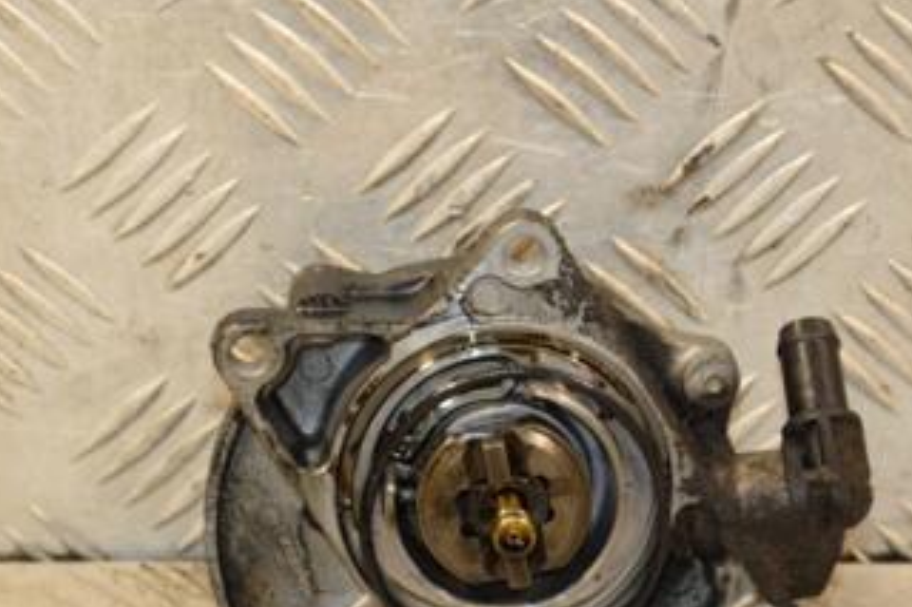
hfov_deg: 9.2
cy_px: 430
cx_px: 376
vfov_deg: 6.1
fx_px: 5697
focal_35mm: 225
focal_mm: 80
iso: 800
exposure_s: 1/160
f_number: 5.3
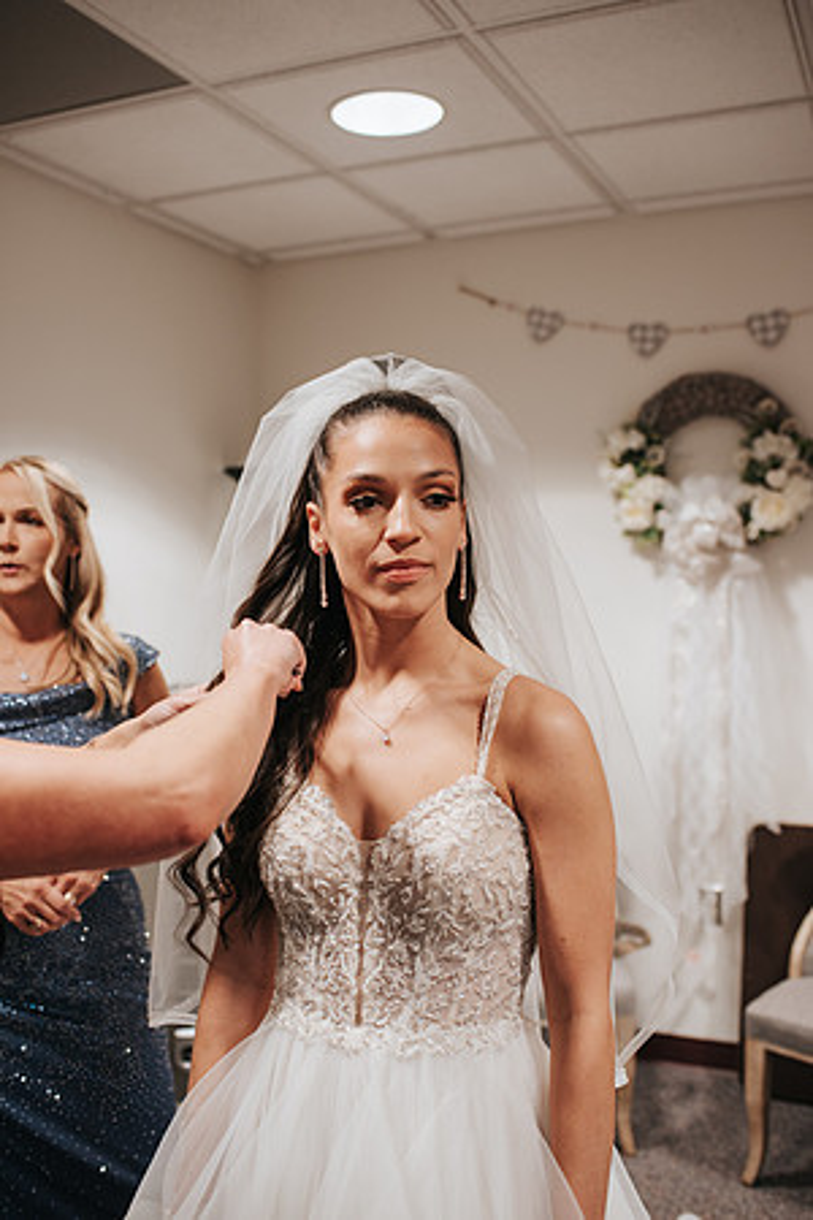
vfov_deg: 54.4
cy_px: 610
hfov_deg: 37.9
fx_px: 1186
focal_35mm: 35
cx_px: 406
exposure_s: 1/125
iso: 720
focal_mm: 35
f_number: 2.8
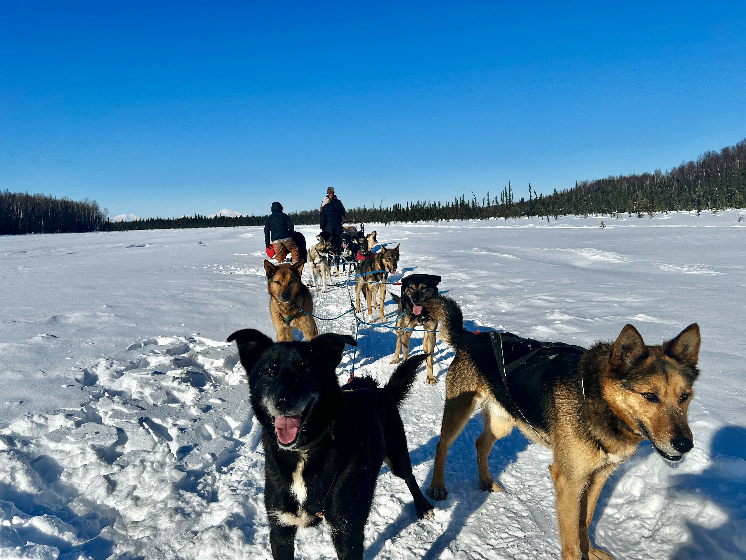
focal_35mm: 26
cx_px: 373
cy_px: 280
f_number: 1.5
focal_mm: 5.7
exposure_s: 1/12658
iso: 50
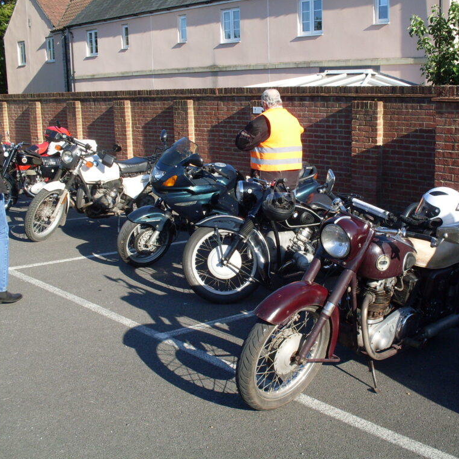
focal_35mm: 45
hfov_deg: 37.4
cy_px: 230
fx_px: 675
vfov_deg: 37.6
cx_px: 279
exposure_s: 1/125
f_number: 8.4
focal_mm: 6.3
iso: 80
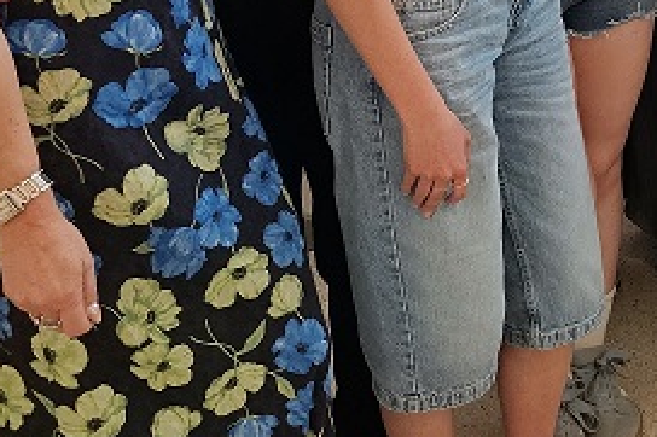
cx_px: 983
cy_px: -133
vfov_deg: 14.8
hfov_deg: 20.0
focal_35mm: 88
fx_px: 1605
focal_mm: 6.3
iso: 400
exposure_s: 1/100
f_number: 1.7
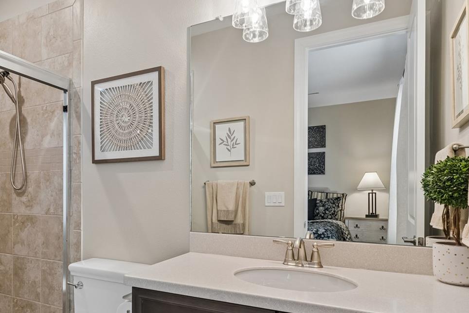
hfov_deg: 69.8
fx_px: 326
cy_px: 190
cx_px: 163
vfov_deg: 50.9
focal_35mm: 25
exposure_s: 1/2
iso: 100
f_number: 7.1
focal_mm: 10
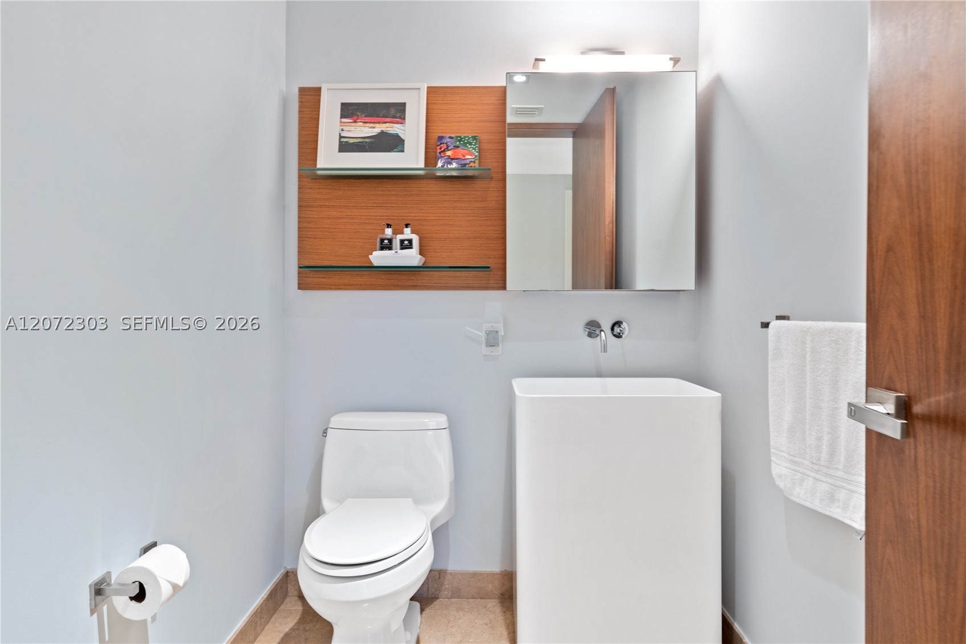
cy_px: 322
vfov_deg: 67.4
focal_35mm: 18
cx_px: 483
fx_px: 483
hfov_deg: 90.0
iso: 400
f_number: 8
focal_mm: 18
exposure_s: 1/2
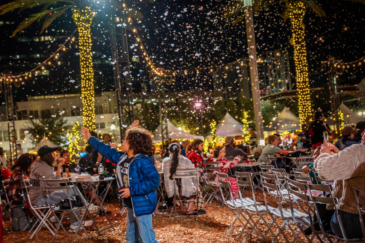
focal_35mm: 51
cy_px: 136
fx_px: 514
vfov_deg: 26.6
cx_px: 161
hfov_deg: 39.0
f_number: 3.5
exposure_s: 1/60
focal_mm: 41.6
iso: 1000
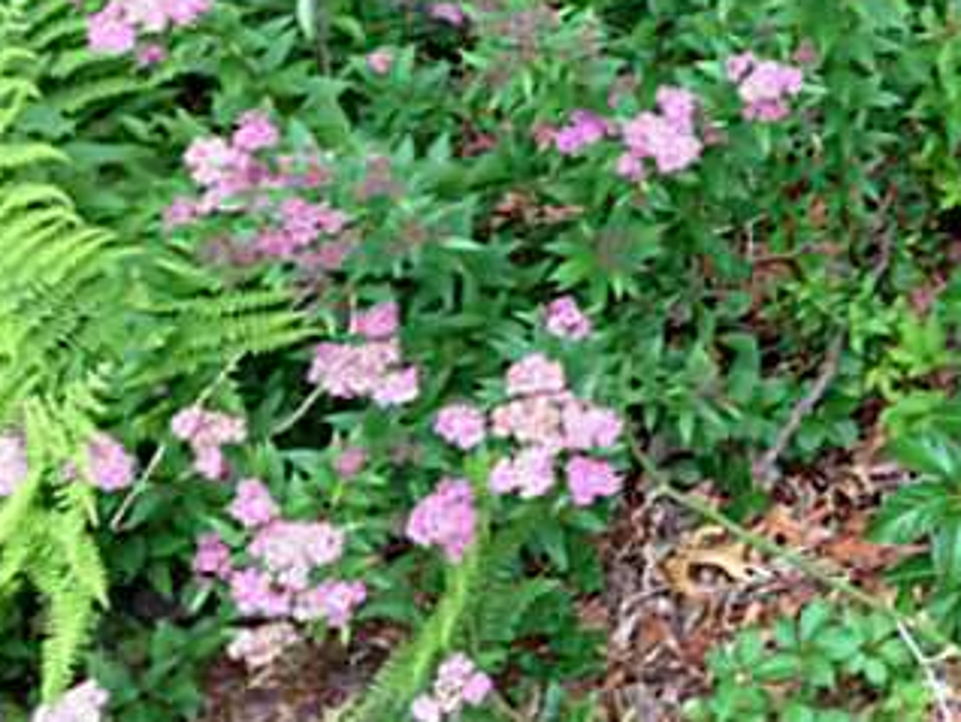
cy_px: -145
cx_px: 1091
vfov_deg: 17.0
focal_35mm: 83
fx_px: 2306
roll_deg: +0.7
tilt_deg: -27.8
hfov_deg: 22.1
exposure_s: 1/120
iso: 80
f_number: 2.4
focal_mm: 4.12
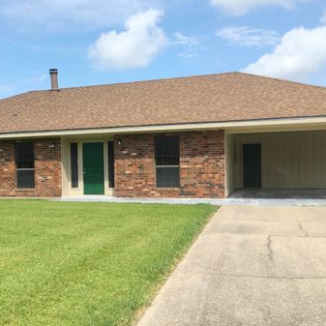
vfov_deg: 43.8
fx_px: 405
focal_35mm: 38
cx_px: 109
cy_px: 176
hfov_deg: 43.3
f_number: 2.2
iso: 25
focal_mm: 4.15
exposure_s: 1/1326
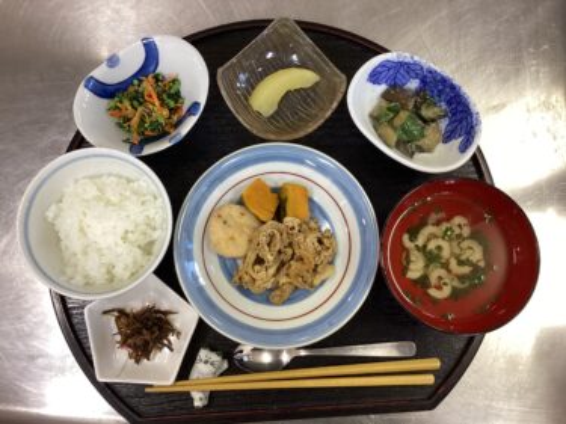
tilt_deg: -81.6
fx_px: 507
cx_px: 283
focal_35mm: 31
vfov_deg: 45.4
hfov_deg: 58.4
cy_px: 212
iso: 200
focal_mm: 3.3
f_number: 2.4
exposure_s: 1/60
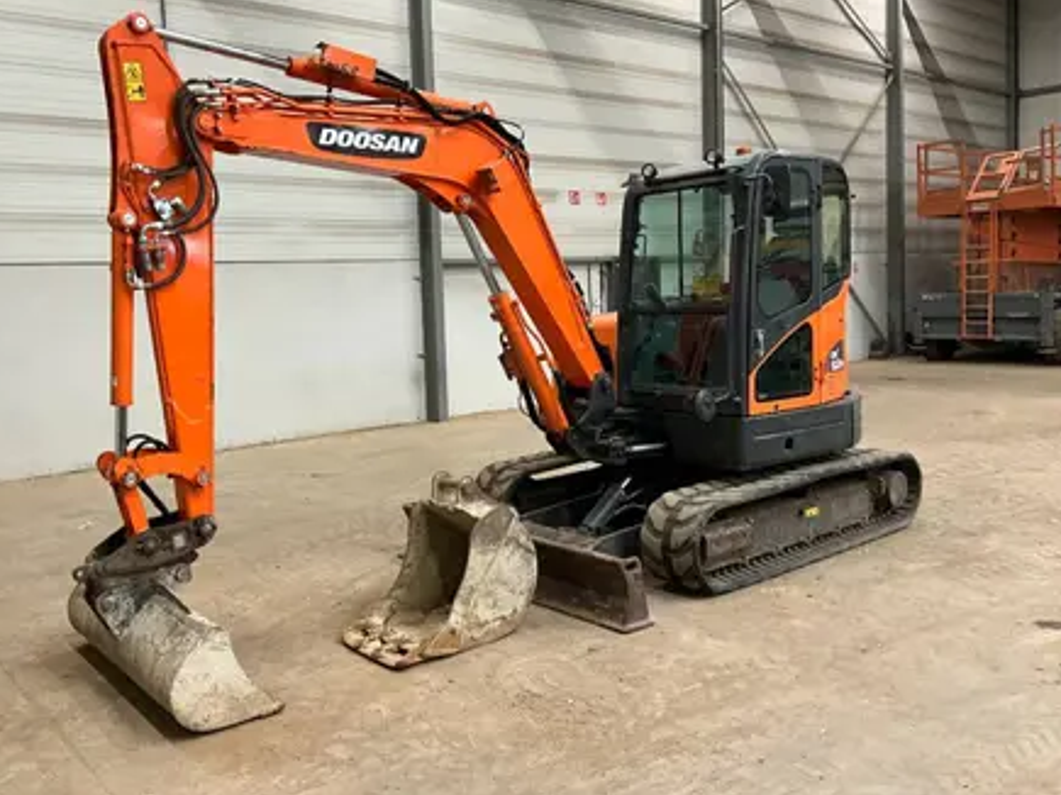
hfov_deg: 56.7
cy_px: 361
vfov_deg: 44.1
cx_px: 478
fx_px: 981
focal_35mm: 32
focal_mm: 3
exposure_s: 1/60
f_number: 1.8
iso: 160
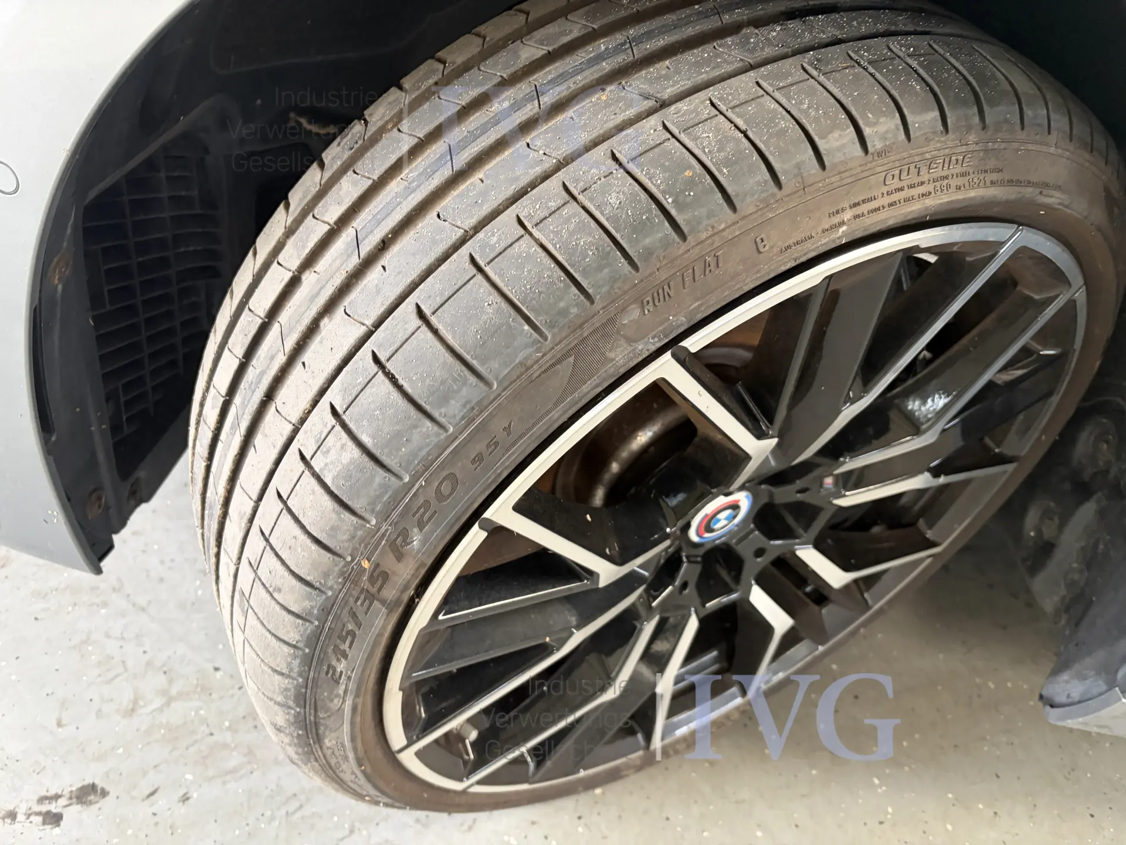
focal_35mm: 26
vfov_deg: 53.1
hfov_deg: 67.3
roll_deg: -11.4
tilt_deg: -36.6
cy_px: 422
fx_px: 846
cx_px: 563
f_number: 1.6
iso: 250
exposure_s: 1/60
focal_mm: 5.96
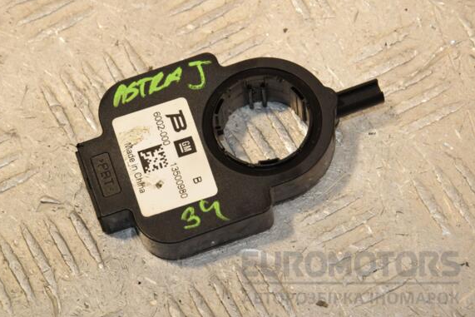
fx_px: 2184
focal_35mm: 166
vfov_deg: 8.3
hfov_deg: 12.4
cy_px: 153
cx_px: 226
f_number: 9
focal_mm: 105
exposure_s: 1/200
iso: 800
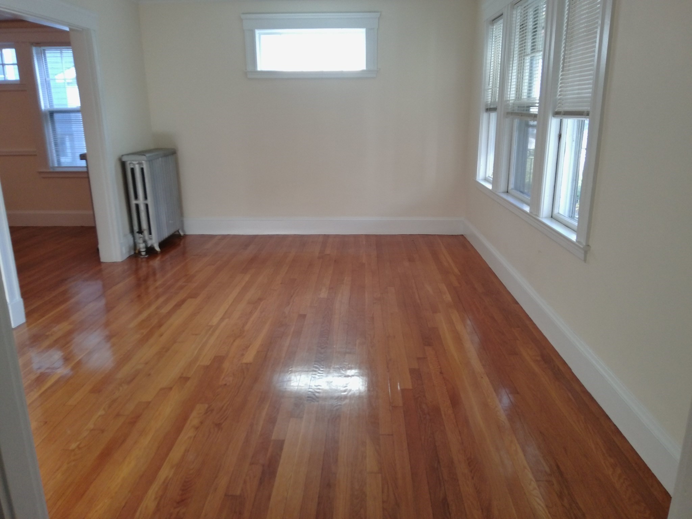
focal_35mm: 26
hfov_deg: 67.3
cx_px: 346
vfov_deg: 53.1
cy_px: 260
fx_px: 520
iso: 176
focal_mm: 3
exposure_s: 1/50
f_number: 2
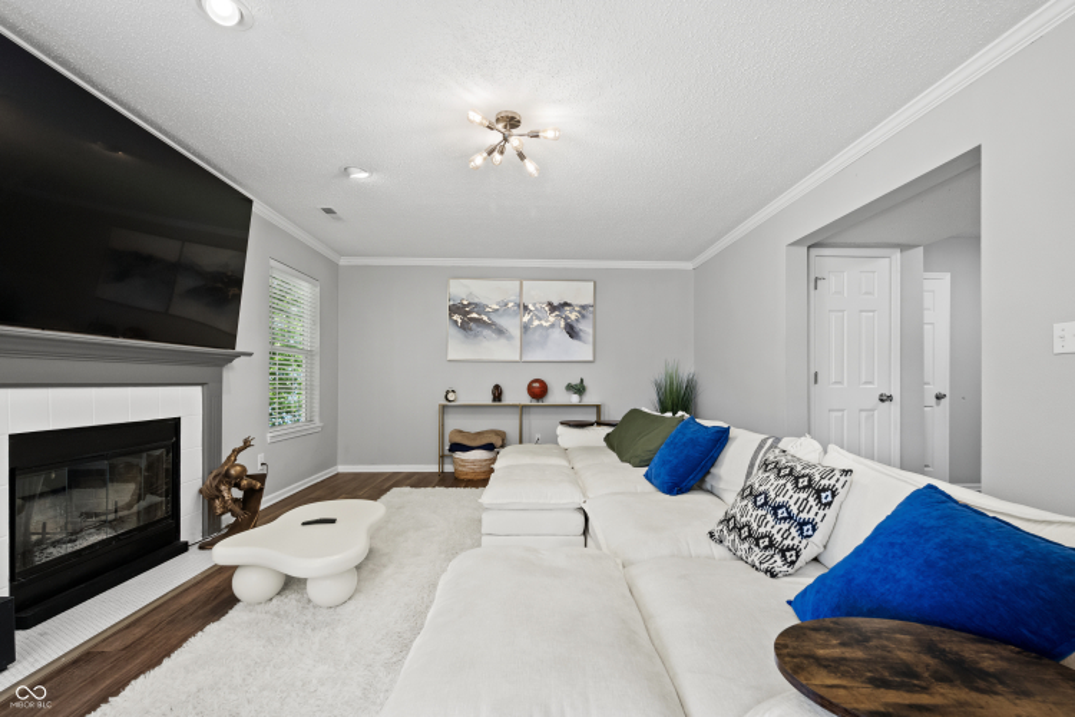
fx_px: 463
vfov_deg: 75.5
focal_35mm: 16
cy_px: 358
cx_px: 538
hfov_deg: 98.5
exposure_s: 1/15
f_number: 9
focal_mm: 15.5
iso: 4000
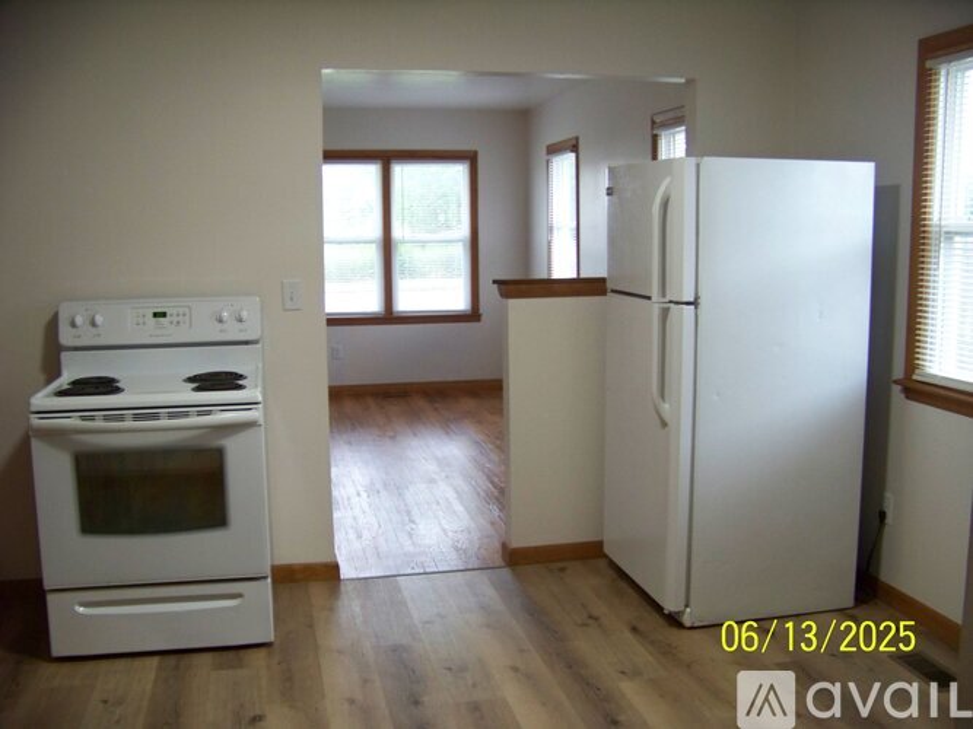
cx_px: 486
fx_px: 1012
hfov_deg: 51.4
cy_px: 364
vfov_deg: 39.6
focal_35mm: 36
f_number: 2.8
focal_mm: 5.85
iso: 215
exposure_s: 1/30
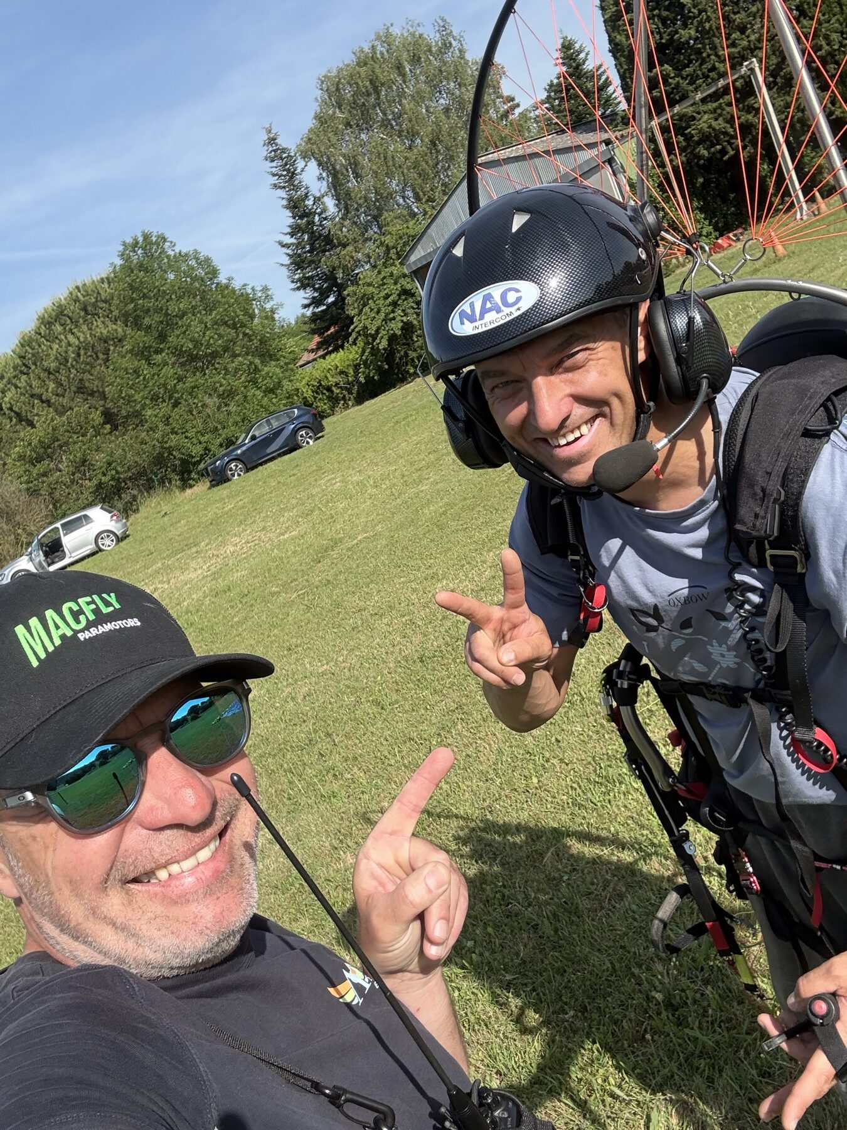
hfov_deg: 46.8
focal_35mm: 30
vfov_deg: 60.0
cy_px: 565
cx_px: 424
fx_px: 979
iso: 25
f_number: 1.9
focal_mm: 2.69
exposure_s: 1/1000
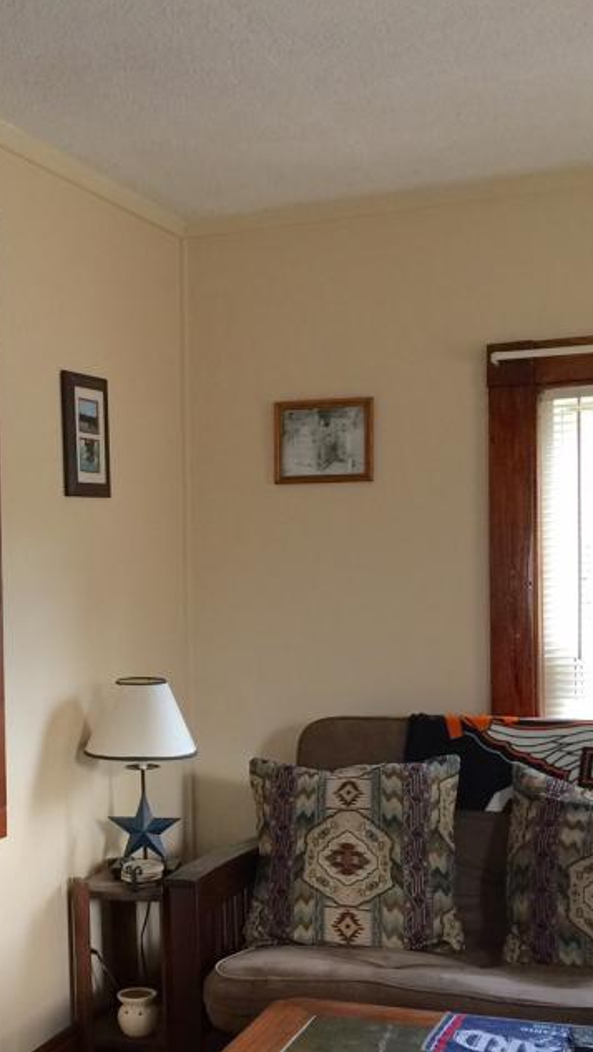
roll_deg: +0.6
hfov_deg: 23.2
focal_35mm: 51
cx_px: 121
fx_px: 1425
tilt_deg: -1.1
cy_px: 631
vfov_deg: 40.4
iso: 40
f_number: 2.2
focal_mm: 4.15
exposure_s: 1/15
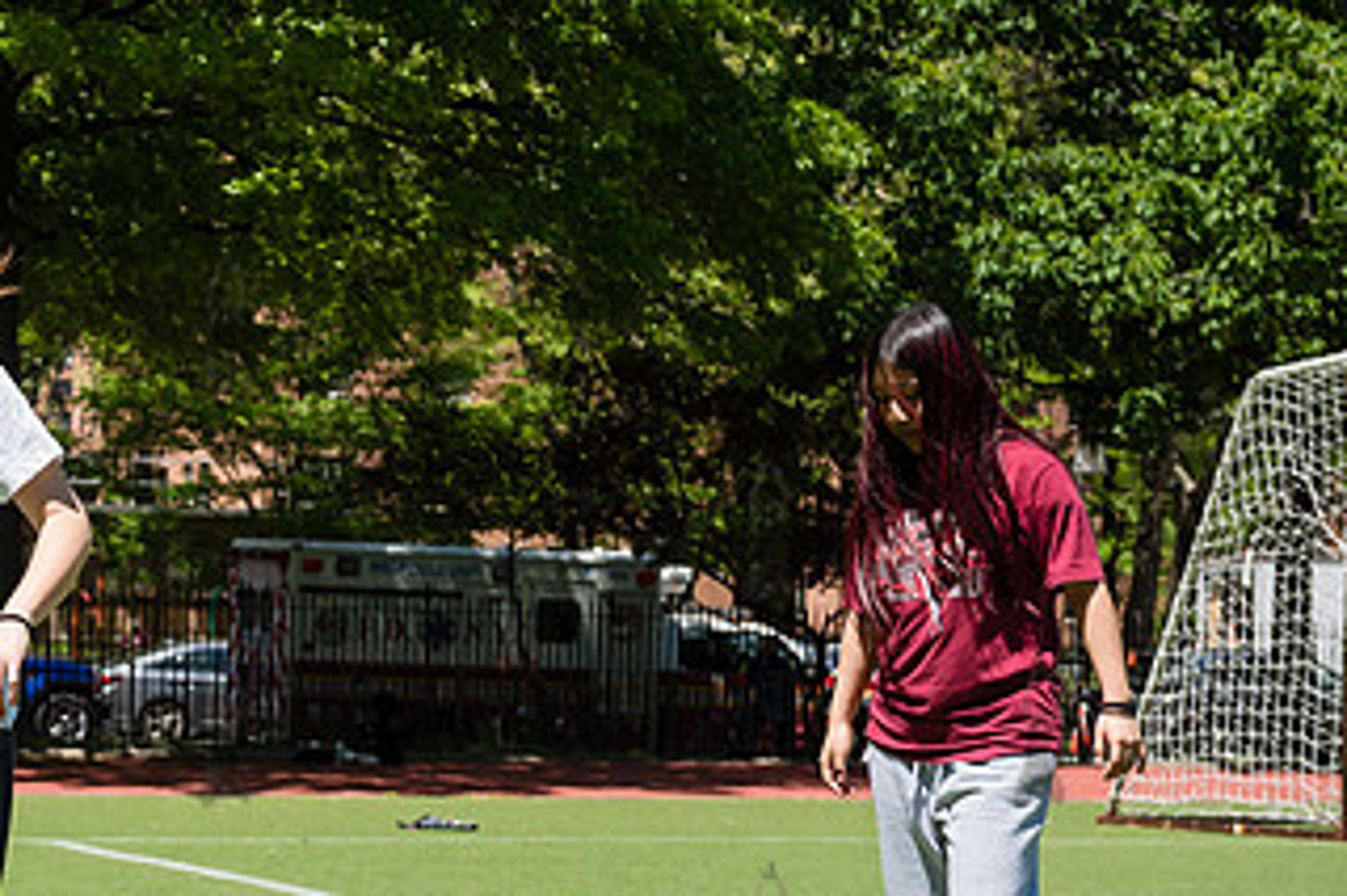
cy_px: 661
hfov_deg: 19.3
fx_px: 3852
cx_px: 26
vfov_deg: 13.2
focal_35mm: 103
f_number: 4.5
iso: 200
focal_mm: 48
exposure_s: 1/800
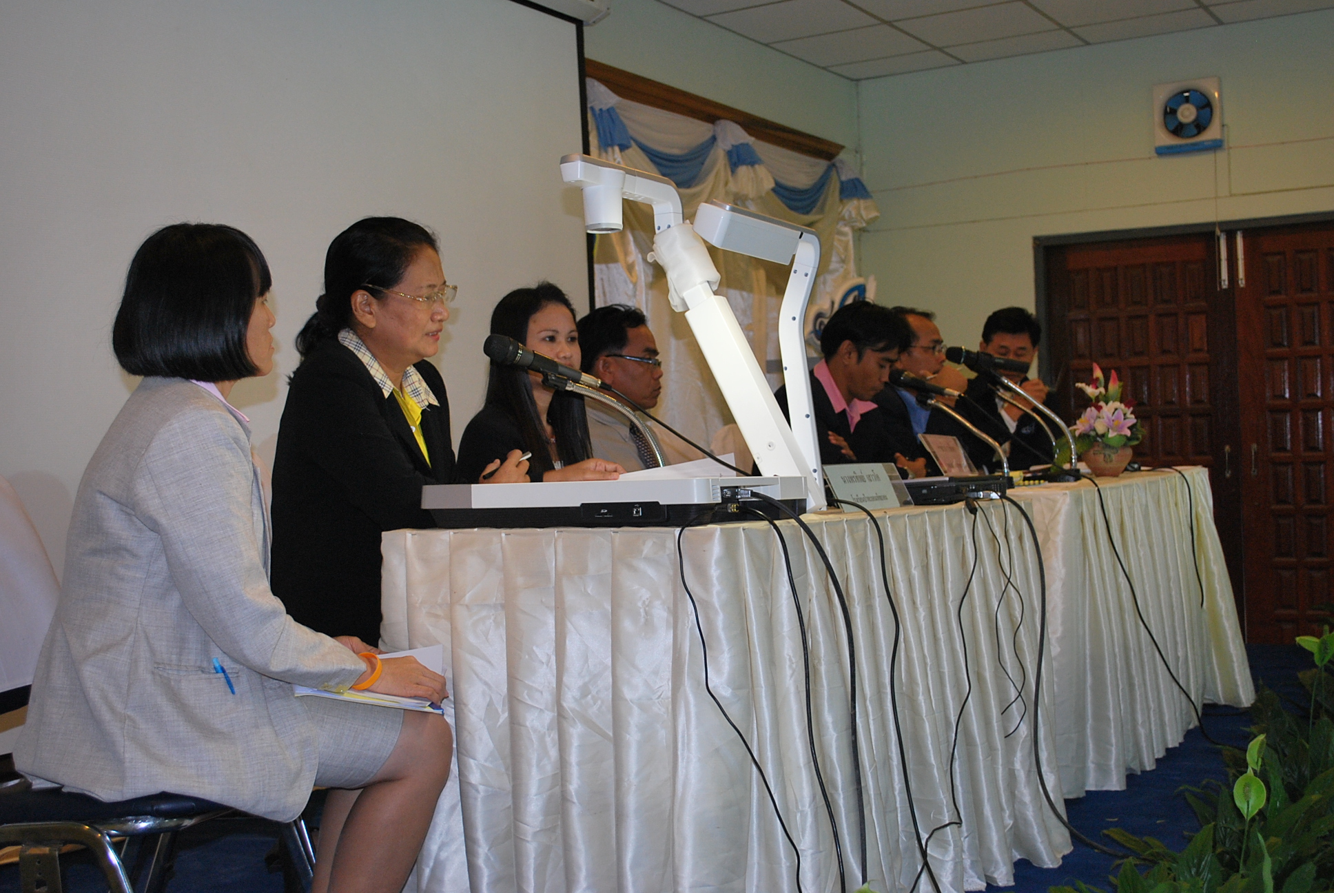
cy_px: 446
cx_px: 667
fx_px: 1614
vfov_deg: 30.9
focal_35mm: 44
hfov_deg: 44.9
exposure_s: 1/40
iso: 400
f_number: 5
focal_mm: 29
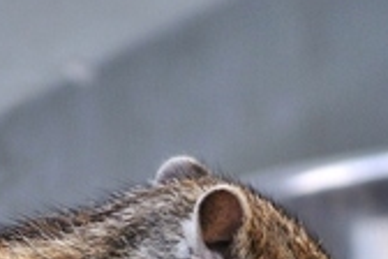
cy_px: 336
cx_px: 291
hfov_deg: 2.6
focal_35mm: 802
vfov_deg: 1.7
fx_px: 8643
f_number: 5.6
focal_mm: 200
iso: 500
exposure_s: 1/250
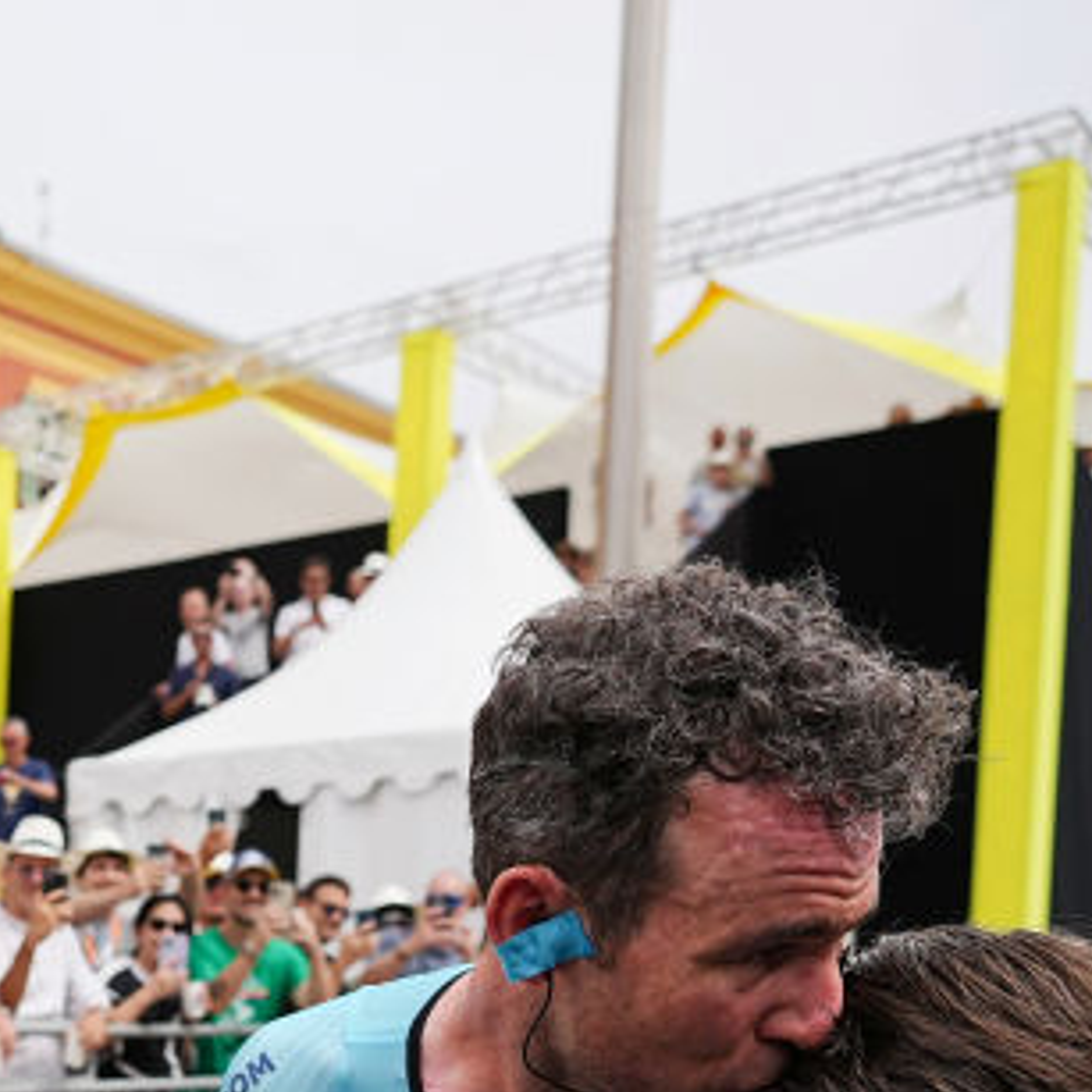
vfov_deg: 30.9
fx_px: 1820
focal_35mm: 51
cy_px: 1097
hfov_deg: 30.1
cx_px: -100
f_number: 2.8
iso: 400
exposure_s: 1/8000
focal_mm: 18
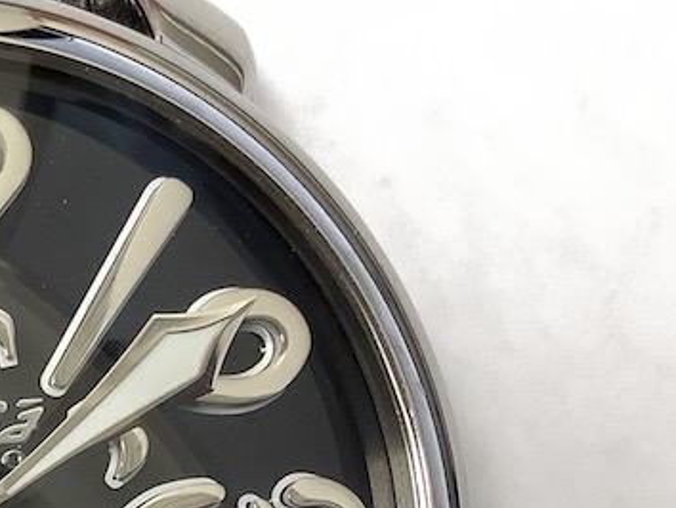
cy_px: 582
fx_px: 2052
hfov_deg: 16.9
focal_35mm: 105
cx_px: -357
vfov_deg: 13.8
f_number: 2.4
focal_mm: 3.3
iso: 250
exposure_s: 1/40
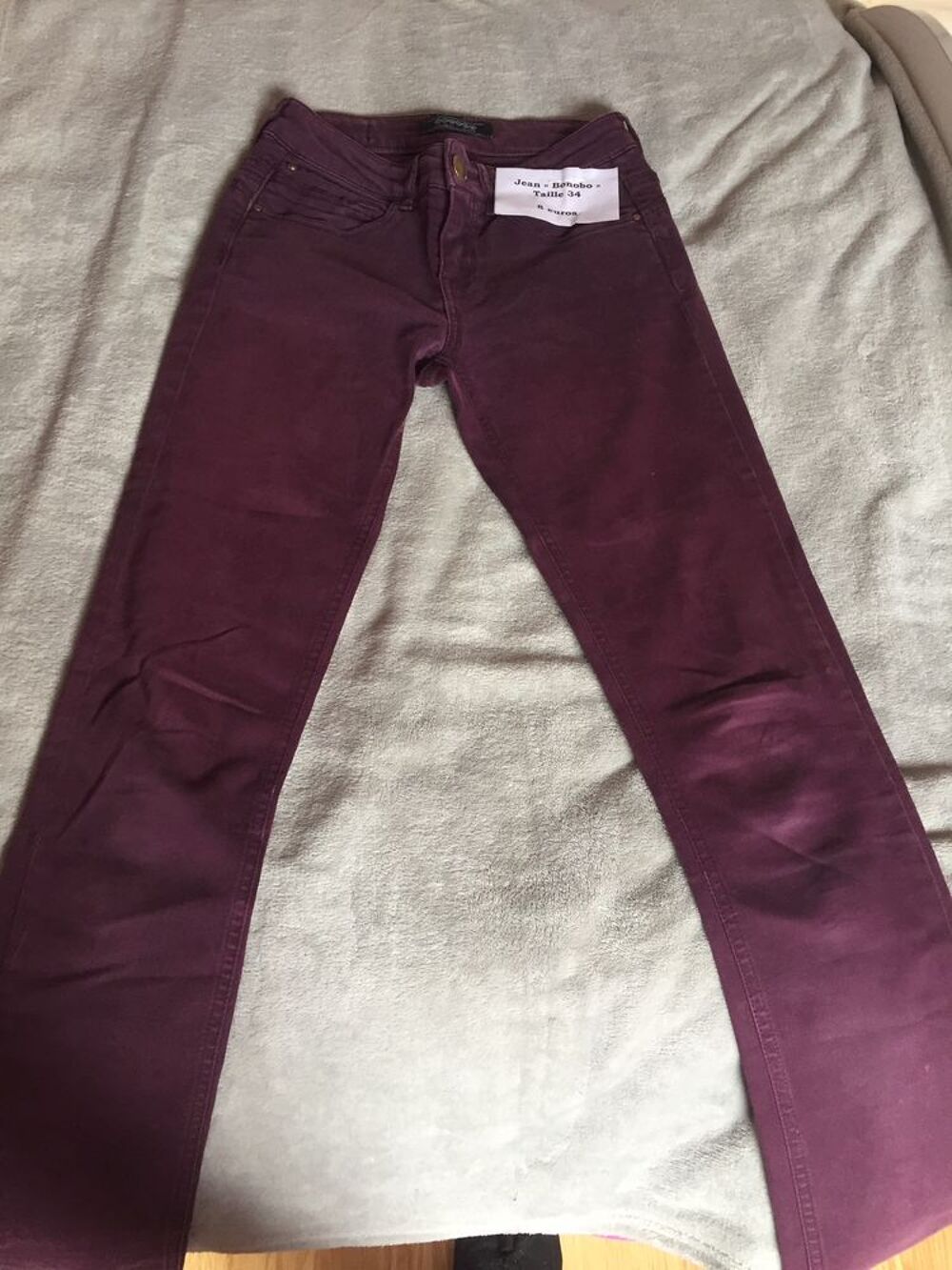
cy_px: 635
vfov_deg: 61.7
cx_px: 476
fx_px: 1063
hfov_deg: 48.2
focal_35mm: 29
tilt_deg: -62.1
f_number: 2.2
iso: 125
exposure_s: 1/33
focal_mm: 4.15
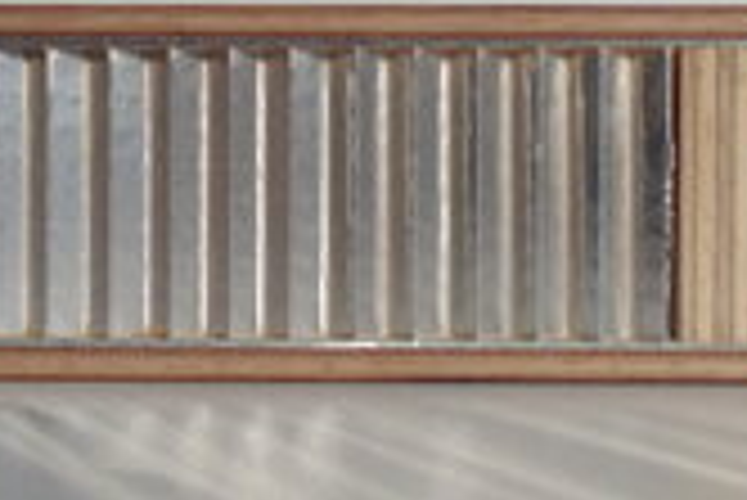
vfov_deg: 26.5
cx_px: 495
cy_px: 191
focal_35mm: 51
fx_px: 1059
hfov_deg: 38.4
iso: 80
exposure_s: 1/400
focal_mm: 4
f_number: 9.7
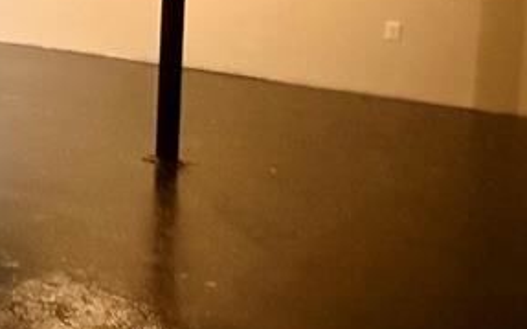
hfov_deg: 30.1
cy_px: -28
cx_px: -163
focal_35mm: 53
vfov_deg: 23.0
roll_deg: -1.4
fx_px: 761
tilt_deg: -3.1
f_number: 2.2
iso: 1600
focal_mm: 2.22
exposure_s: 1/40
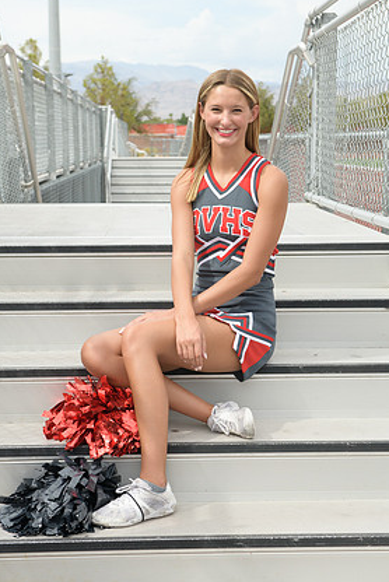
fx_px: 1084
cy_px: 294
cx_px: 204
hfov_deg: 20.3
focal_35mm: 67
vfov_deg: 30.1
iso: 800
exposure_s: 1/1250
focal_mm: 62
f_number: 5.6
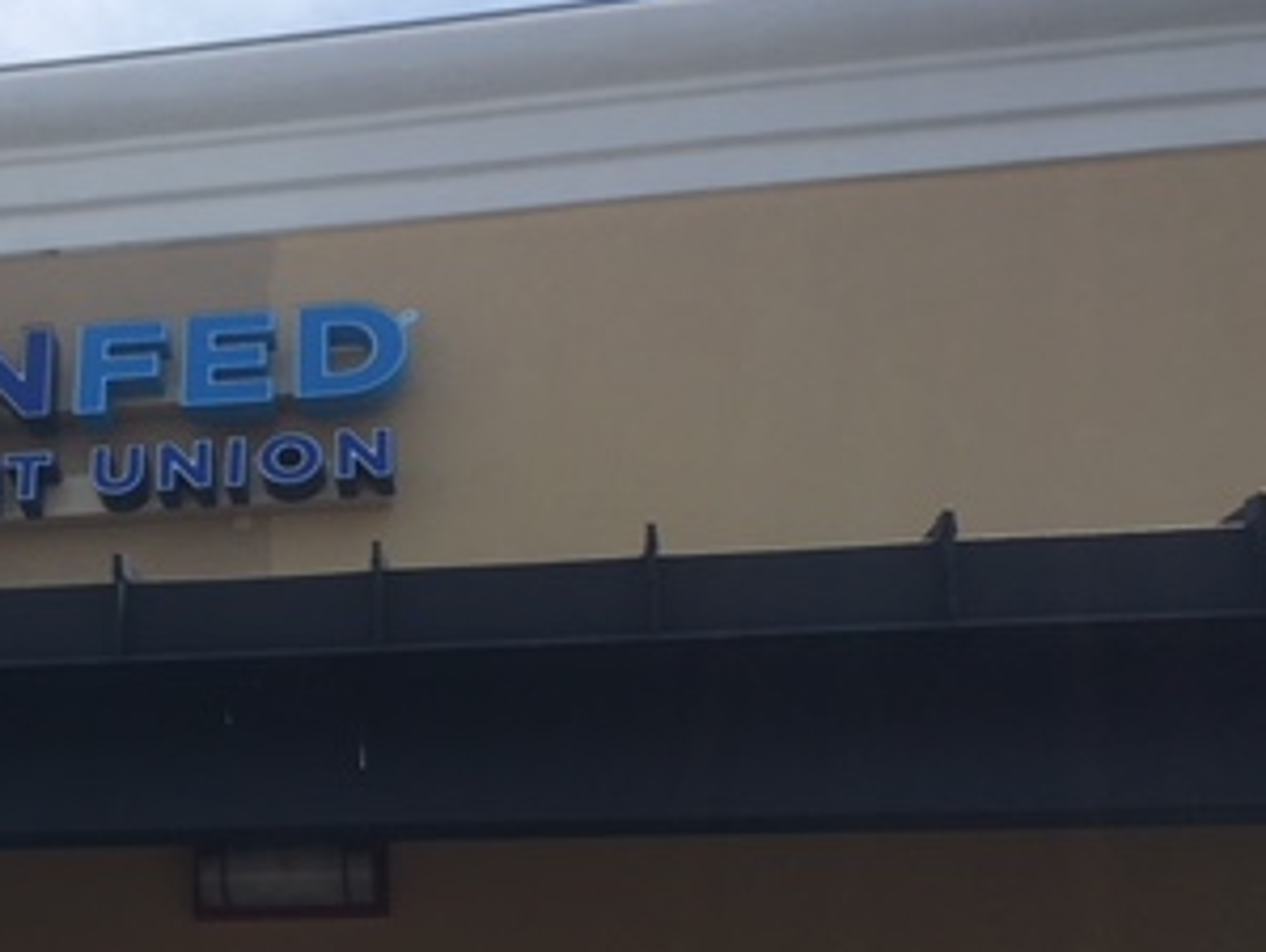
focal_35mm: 62
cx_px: 30
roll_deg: -3.6
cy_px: 690
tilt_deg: +24.4
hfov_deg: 29.3
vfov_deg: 23.5
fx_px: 2270
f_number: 2.2
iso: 25
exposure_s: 1/2404
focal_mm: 4.15
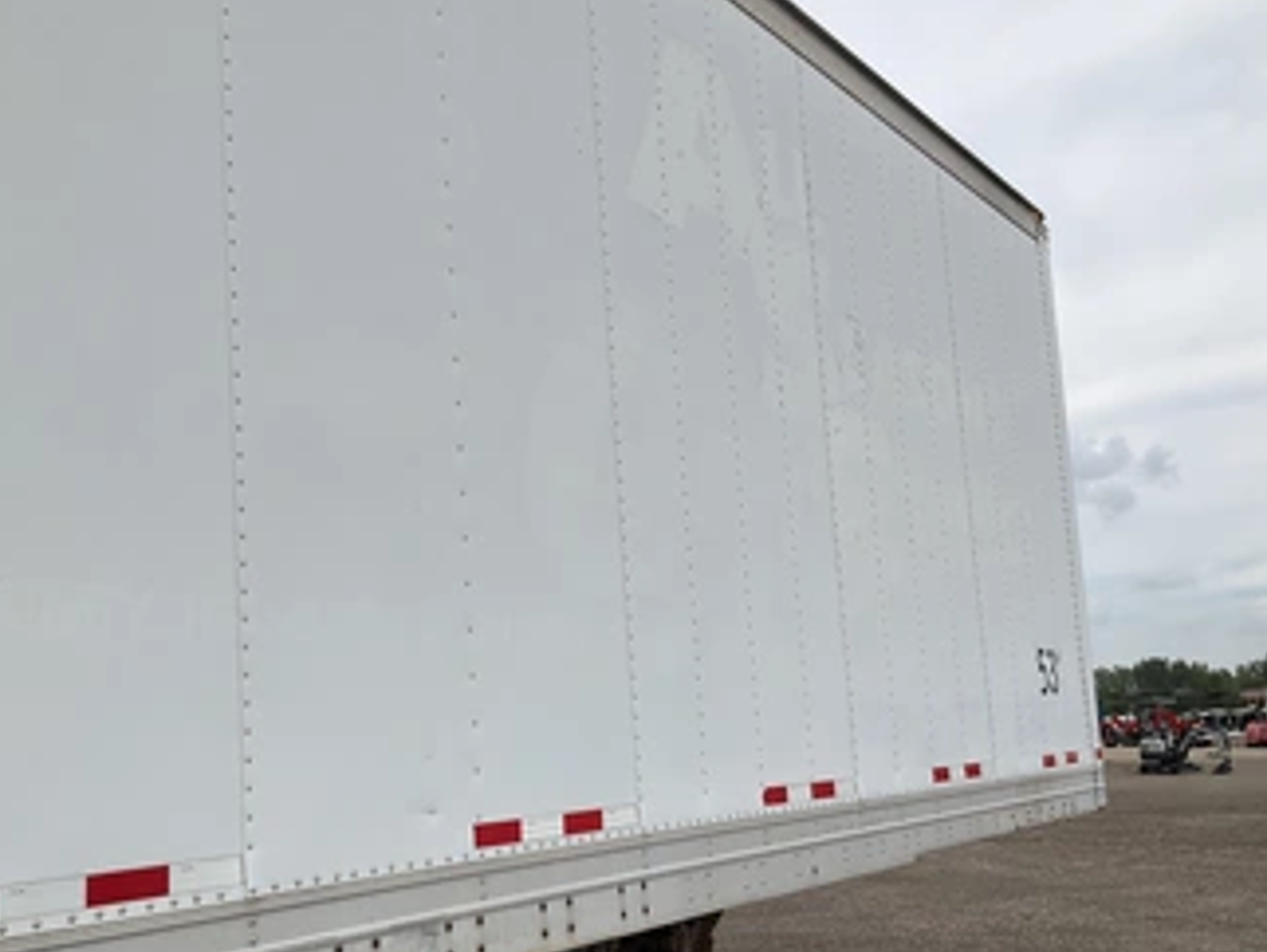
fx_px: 1319
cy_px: 586
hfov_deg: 51.2
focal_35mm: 36
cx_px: 547
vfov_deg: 39.5
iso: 25
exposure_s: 1/2801
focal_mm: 3
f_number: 1.8
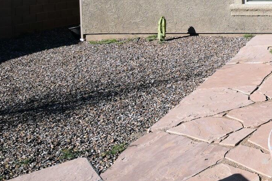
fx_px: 363
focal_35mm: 48
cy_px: -13
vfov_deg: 26.1
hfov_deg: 31.0
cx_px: 362
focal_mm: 12
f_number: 11
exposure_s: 1/500
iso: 400
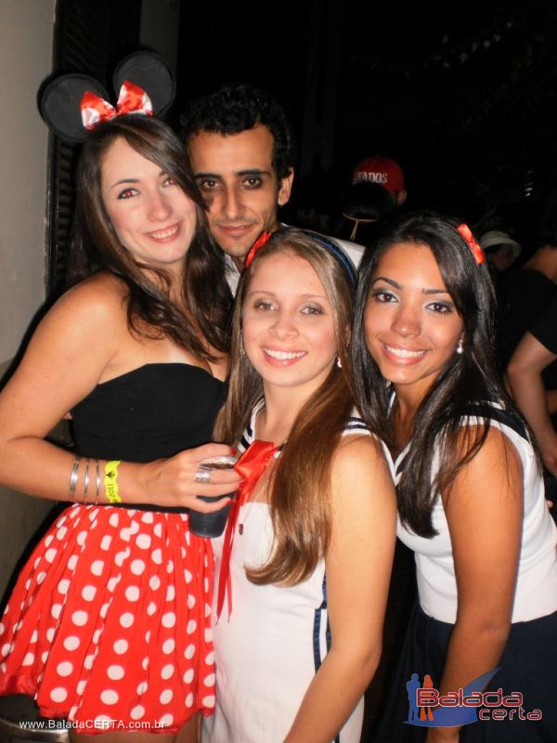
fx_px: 772
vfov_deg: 51.4
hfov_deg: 39.7
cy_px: 372
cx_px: 278
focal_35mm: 36
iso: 125
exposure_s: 1/30
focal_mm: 6.3
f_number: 3.1
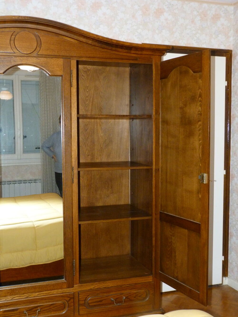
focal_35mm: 43
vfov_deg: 43.8
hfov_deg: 33.6
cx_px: 119
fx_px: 394
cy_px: 158
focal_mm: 7.8
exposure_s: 1/60
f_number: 3.2
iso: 400
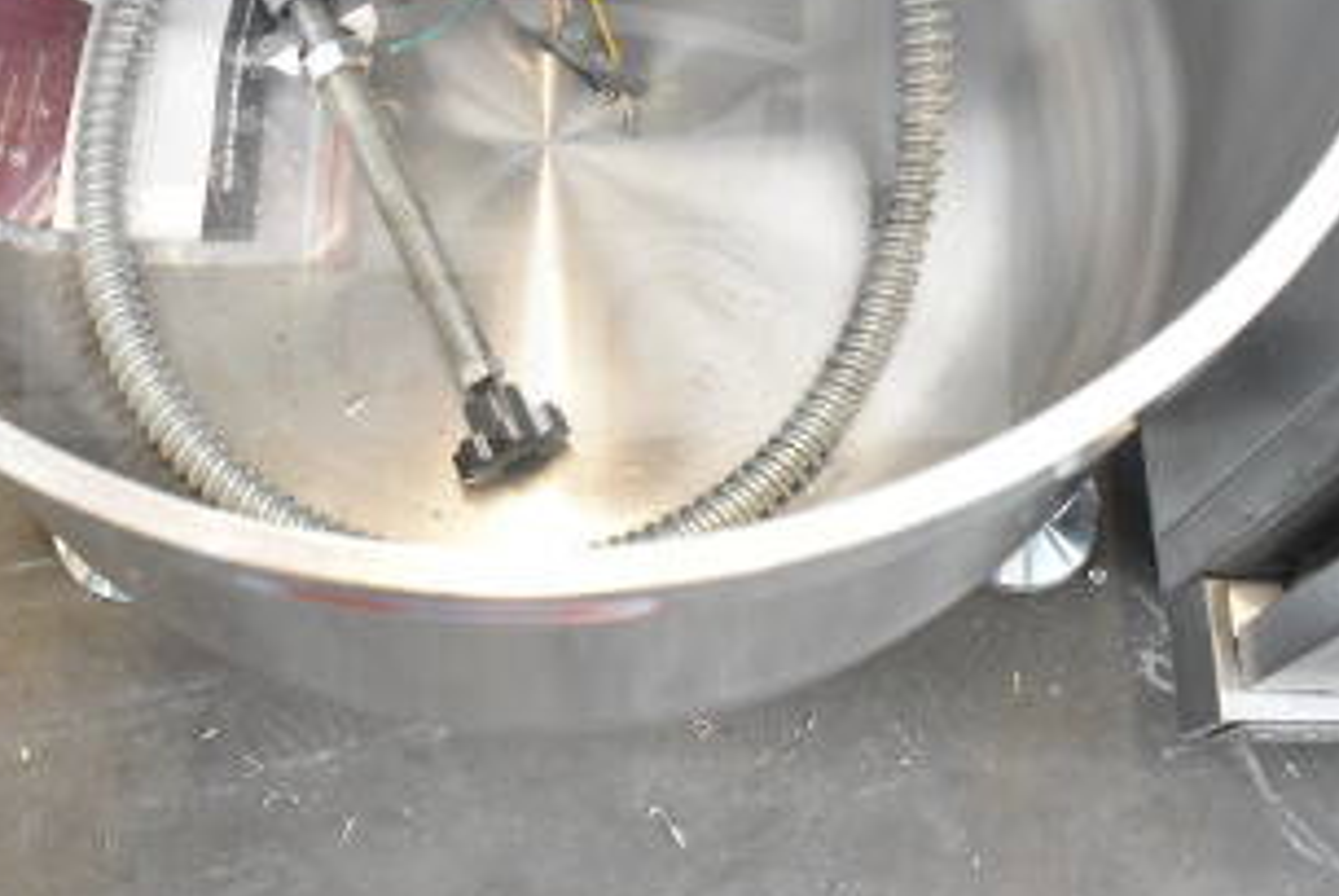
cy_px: 90
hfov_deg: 36.7
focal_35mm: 54
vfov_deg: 24.4
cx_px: 514
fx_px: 2010
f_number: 4
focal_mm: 18
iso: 1600
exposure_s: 1/60
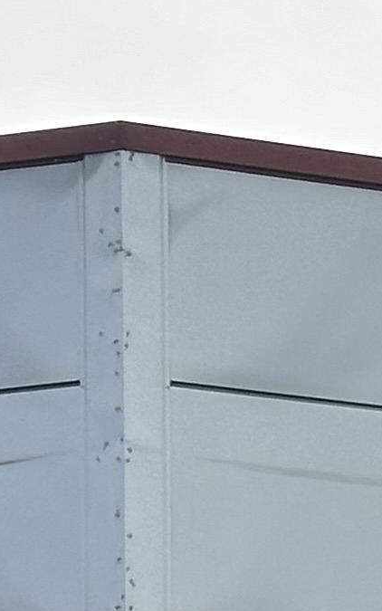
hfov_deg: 4.2
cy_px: 1077
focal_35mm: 304
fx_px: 5063
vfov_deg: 6.8
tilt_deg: +7.7
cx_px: 881
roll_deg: +1.4
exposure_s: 1/3731
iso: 64
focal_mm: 6.86
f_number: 1.78
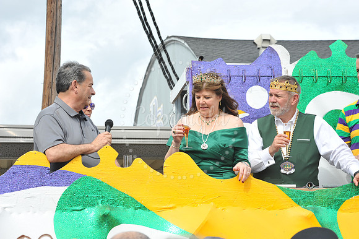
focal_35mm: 120
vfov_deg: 11.4
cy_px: 120
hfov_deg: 17.1
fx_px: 1196
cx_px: 180
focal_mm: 120
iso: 200
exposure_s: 1/100
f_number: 13
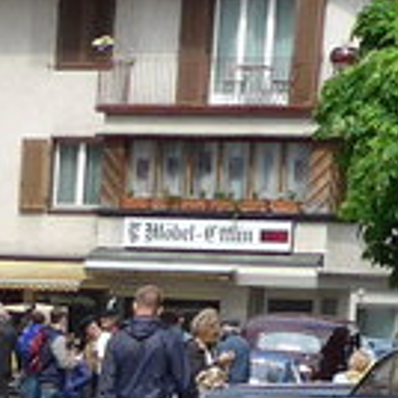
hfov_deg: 6.3
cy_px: 1138
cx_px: -413
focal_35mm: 269
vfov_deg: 6.1
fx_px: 3499
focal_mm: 7
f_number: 2.8
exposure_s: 1/1000
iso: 80
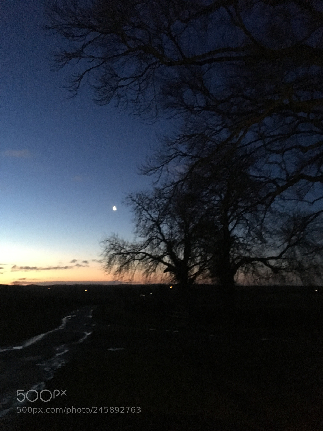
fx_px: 361
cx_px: 162
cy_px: 216
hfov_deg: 48.2
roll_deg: -1.9
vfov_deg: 61.7
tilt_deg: +13.3
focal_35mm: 29
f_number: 2.2
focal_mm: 4.15
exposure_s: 1/17
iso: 1000
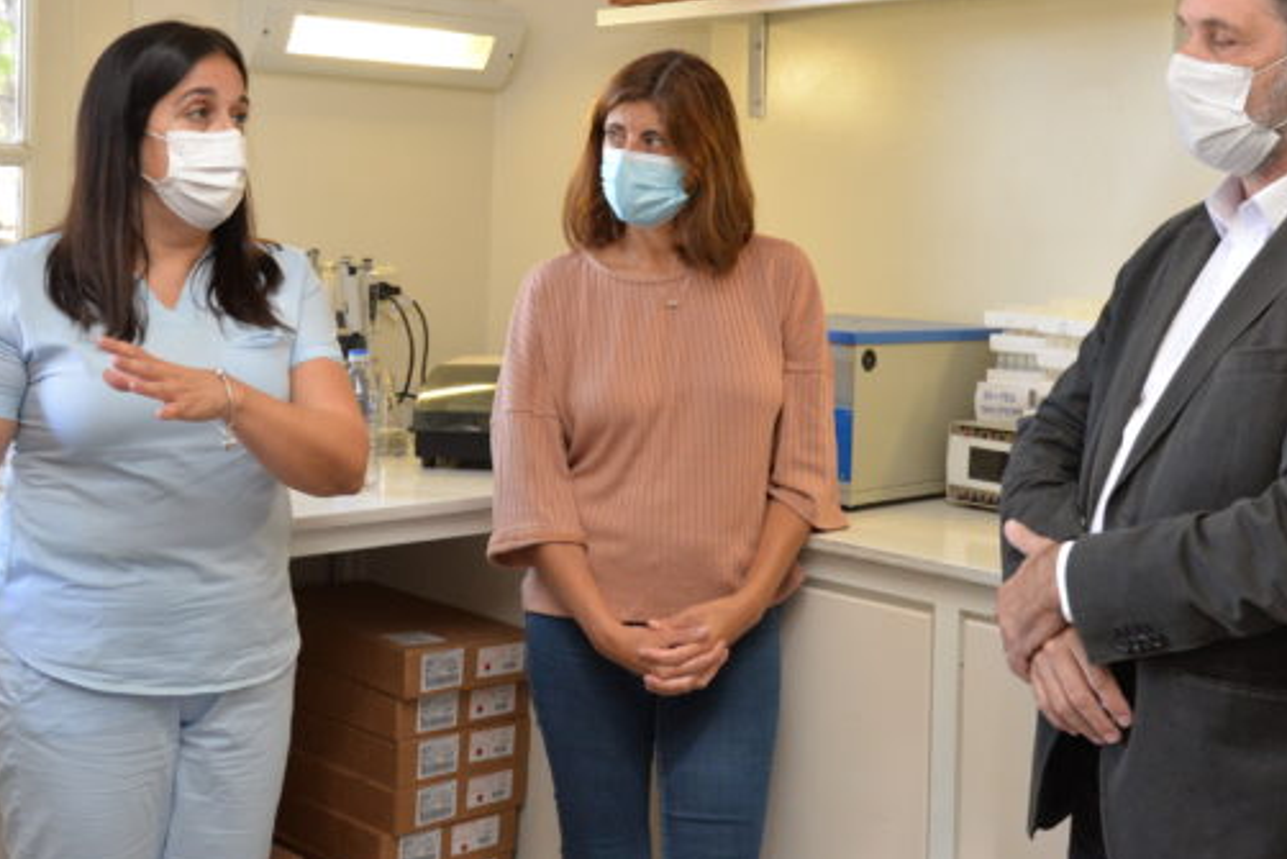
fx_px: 1859
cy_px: 240
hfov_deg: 38.2
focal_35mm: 52
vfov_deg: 25.8
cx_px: 677
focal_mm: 34
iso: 2000
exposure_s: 1/160
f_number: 5.6
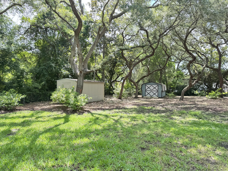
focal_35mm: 24
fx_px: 158
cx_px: 114
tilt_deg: -0.9
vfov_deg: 56.8
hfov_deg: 71.6
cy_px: 86
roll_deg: -1.0
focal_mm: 6.76
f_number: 1.78
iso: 80
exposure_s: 1/368
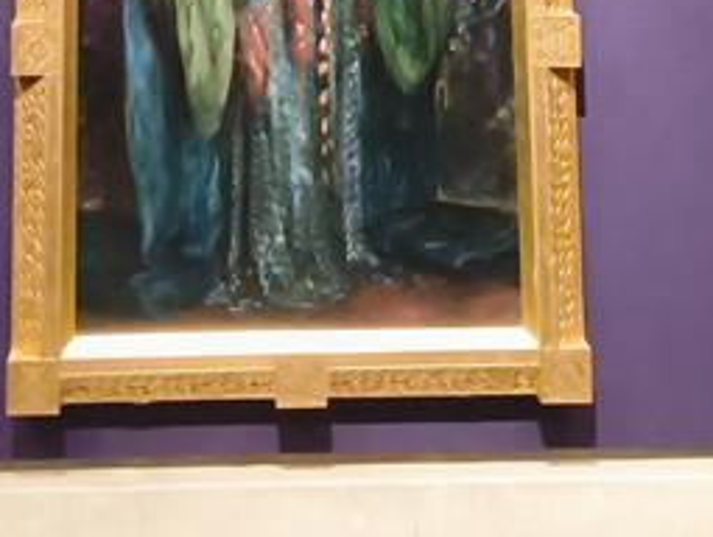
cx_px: 246
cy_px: -183
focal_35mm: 47
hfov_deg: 40.0
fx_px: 969
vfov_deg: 25.9
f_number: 2.2
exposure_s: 1/25
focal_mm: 1.65
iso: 1250
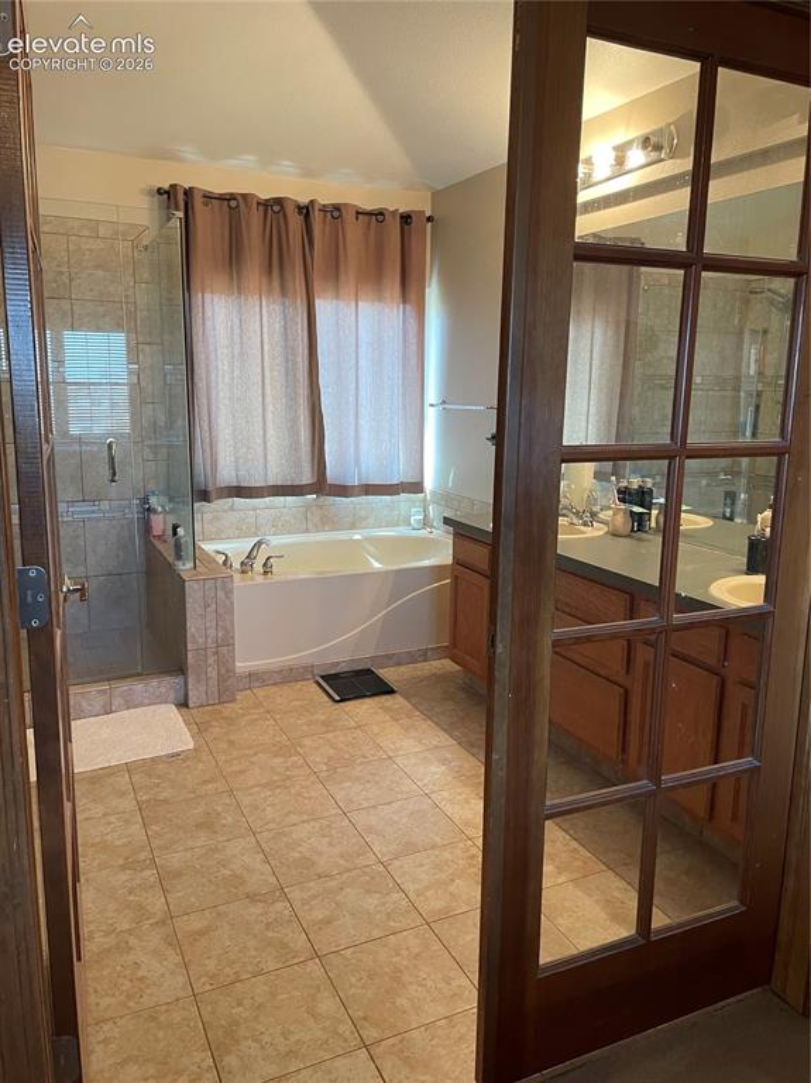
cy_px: 542
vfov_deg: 67.3
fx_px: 813
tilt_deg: -10.5
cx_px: 406
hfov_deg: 53.0
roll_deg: -1.7
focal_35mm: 26
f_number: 1.6
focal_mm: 4.2
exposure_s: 1/60
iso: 200
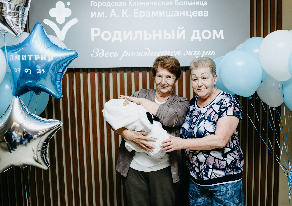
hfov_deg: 48.8
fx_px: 321
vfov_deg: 35.5
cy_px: 99
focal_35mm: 39
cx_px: 160
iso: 200
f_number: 4
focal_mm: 35
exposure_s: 1/160
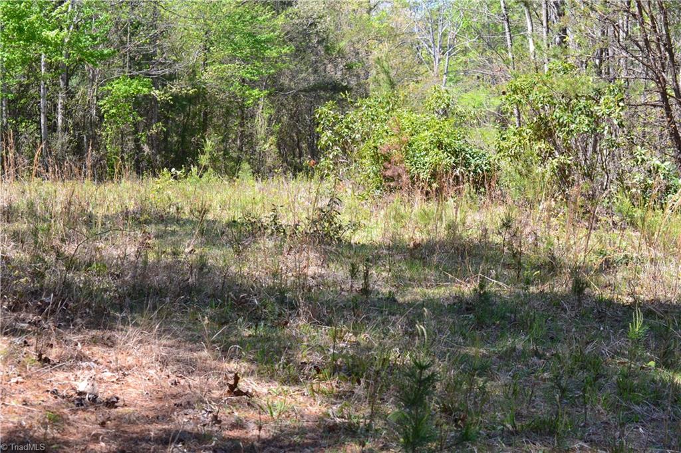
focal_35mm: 82
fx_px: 1560
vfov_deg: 16.5
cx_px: 340
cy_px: 226
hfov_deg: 24.6
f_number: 10
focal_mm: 55
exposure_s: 1/160
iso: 400
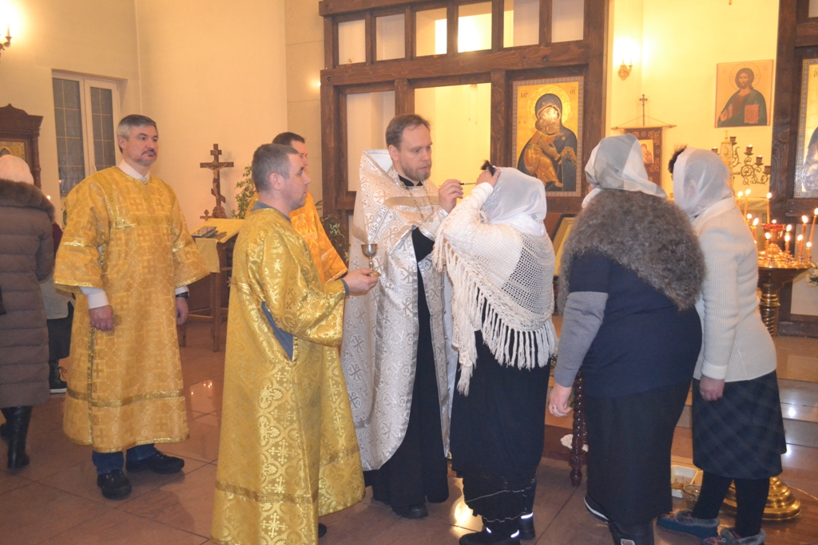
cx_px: 409
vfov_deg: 43.6
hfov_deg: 61.9
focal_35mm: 30
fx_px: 682
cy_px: 272
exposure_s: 1/60
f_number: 3.8
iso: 3200
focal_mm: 20
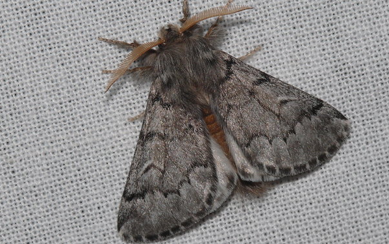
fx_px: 3744
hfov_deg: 5.9
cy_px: 115
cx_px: 193
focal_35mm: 353
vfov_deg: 3.7
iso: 100
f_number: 11
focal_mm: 49.4
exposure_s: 1/640
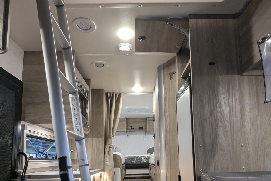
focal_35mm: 26
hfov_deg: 69.4
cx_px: 138
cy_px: 135
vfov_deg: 47.8
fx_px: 196
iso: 175
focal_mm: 2.35
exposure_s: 1/41.3
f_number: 2.2
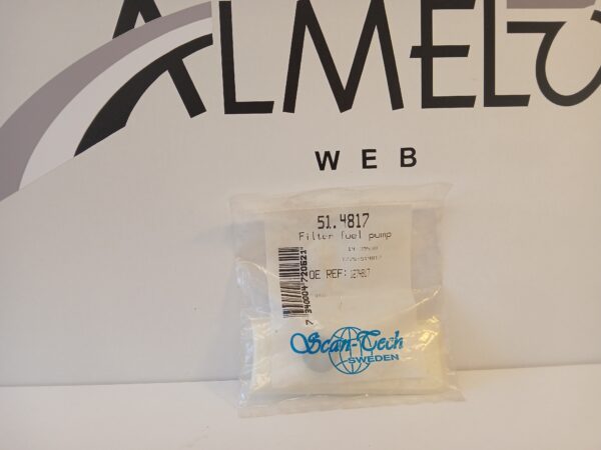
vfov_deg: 53.1
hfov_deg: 67.3
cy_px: 225
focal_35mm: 26
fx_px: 451
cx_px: 300
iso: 50
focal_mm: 3.98
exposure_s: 1/50
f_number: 1.8
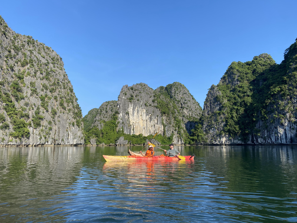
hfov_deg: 67.3
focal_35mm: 26
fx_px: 223
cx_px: 148
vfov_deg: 53.1
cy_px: 112
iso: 32
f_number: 1.8
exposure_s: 1/1678
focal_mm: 4.25
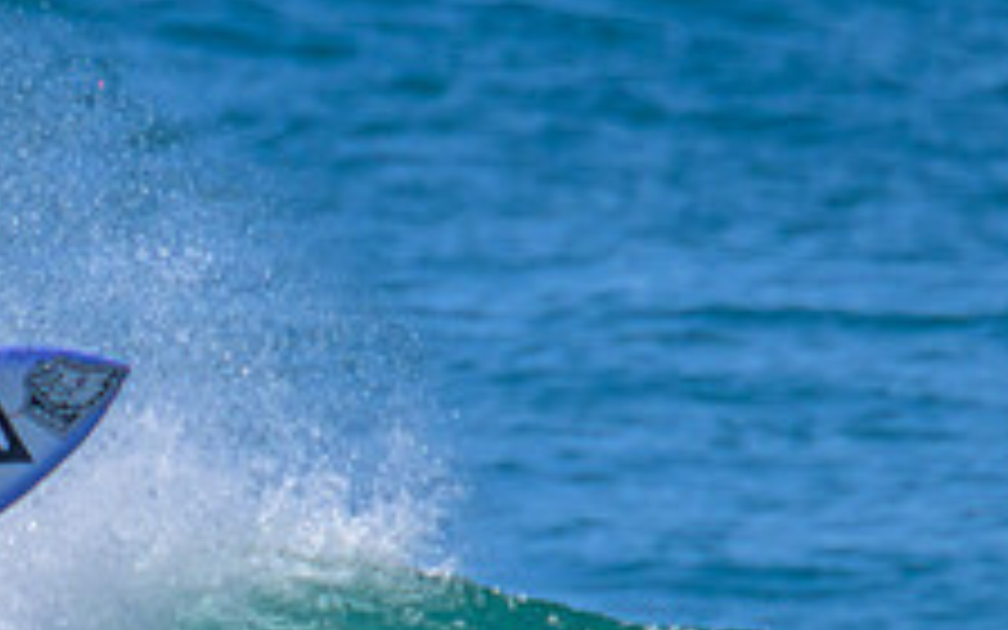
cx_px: -28
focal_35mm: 2900
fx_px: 79667
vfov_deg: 0.5
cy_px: 639
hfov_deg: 0.7
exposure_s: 1/2000
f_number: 11
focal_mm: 800
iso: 900
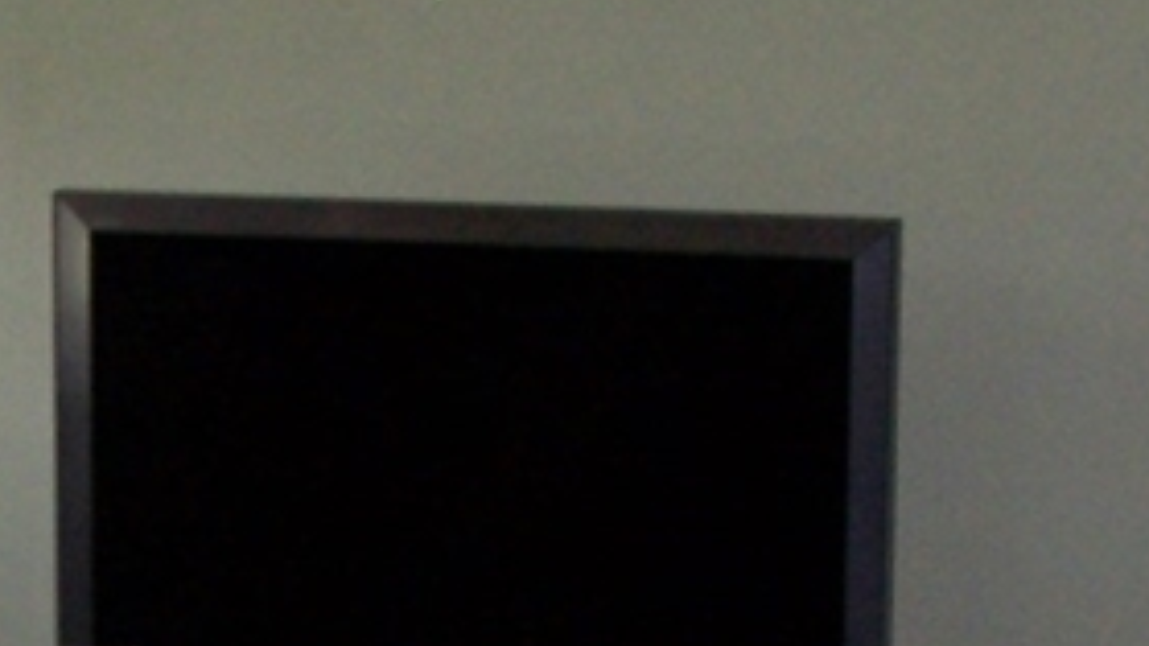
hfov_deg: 14.1
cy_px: 872
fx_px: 4631
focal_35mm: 152
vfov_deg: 7.9
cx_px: 218
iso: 140
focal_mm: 6.3
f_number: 2.8
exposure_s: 1/60
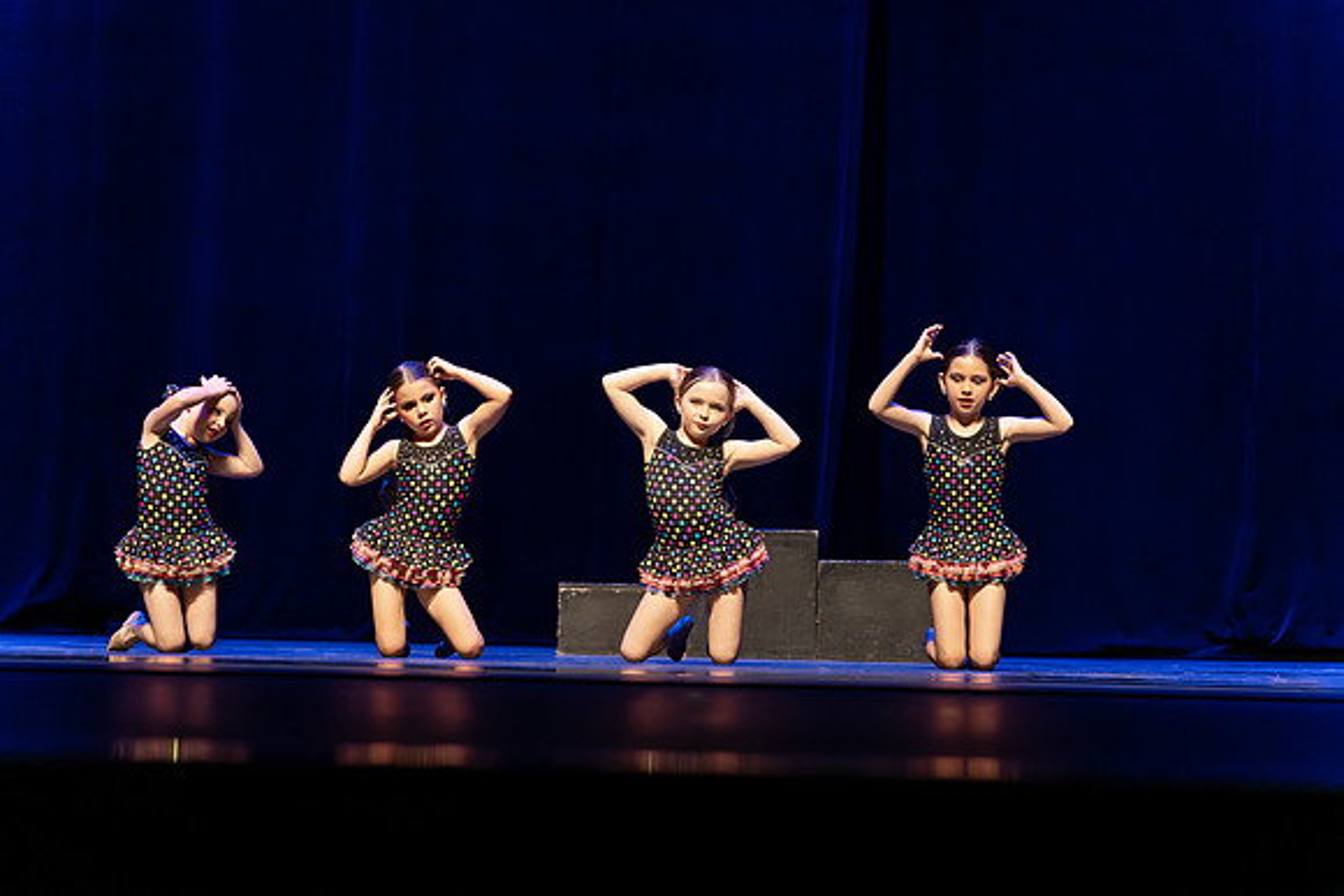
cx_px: 672
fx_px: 3995
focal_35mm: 107
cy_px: 448
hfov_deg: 19.1
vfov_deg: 12.8
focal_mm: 107
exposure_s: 1/640
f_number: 2.8
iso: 3200
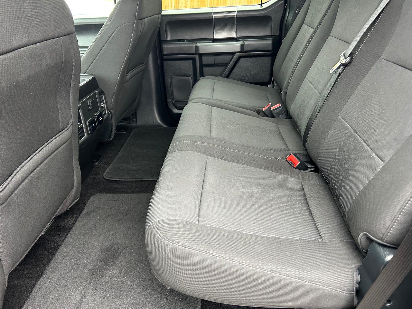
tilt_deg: -28.0
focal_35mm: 26
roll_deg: +1.5
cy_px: 154
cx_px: 206
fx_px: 309
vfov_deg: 53.1
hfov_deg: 67.3
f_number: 1.5
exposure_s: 1/60
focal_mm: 5.7
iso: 200
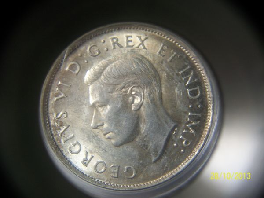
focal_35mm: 50
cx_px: 132
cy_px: 99
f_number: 3.6
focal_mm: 8.8
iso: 112
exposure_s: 1/80
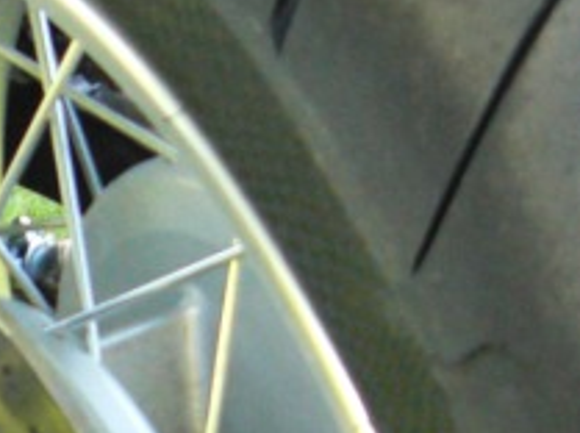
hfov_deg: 12.0
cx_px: -44
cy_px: 505
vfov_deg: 9.0
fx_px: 2710
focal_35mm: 162
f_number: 2.7
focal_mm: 5.8
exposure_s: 1/125
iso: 200
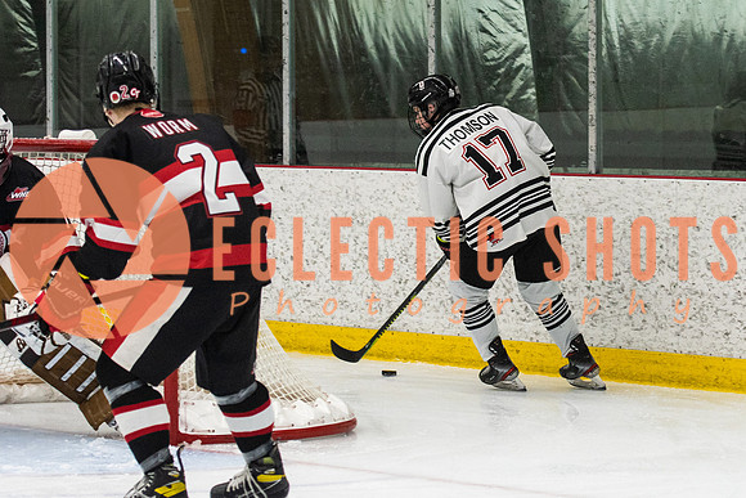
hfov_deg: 12.2
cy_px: 150
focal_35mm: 167
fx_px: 3467
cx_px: 585
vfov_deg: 8.2
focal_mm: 70
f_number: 2.8
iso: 1250
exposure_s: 1/400
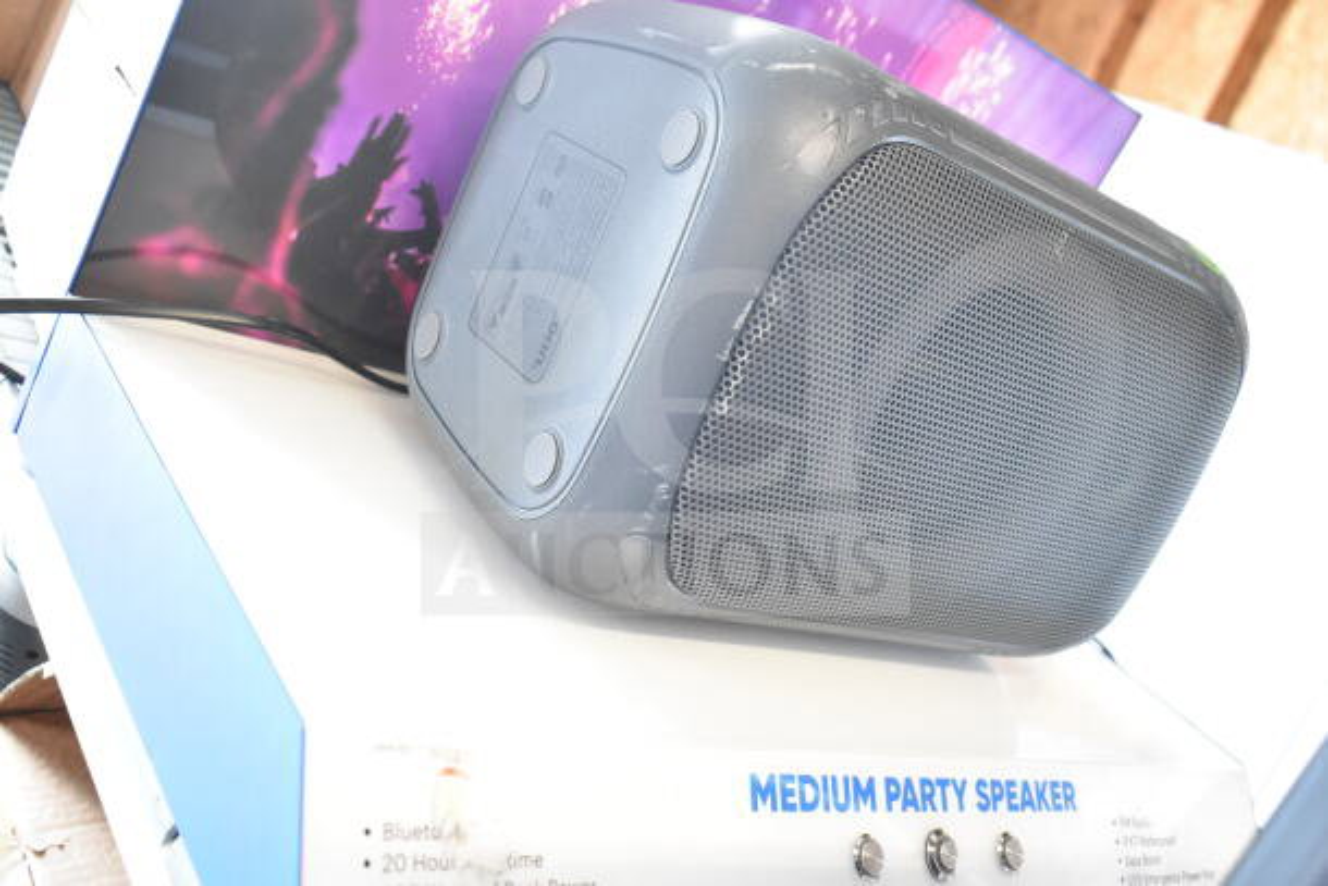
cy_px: 443
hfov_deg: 51.3
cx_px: 664
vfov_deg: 35.5
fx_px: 1384
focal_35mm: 38
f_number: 4
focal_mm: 25
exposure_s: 1/50
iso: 1600
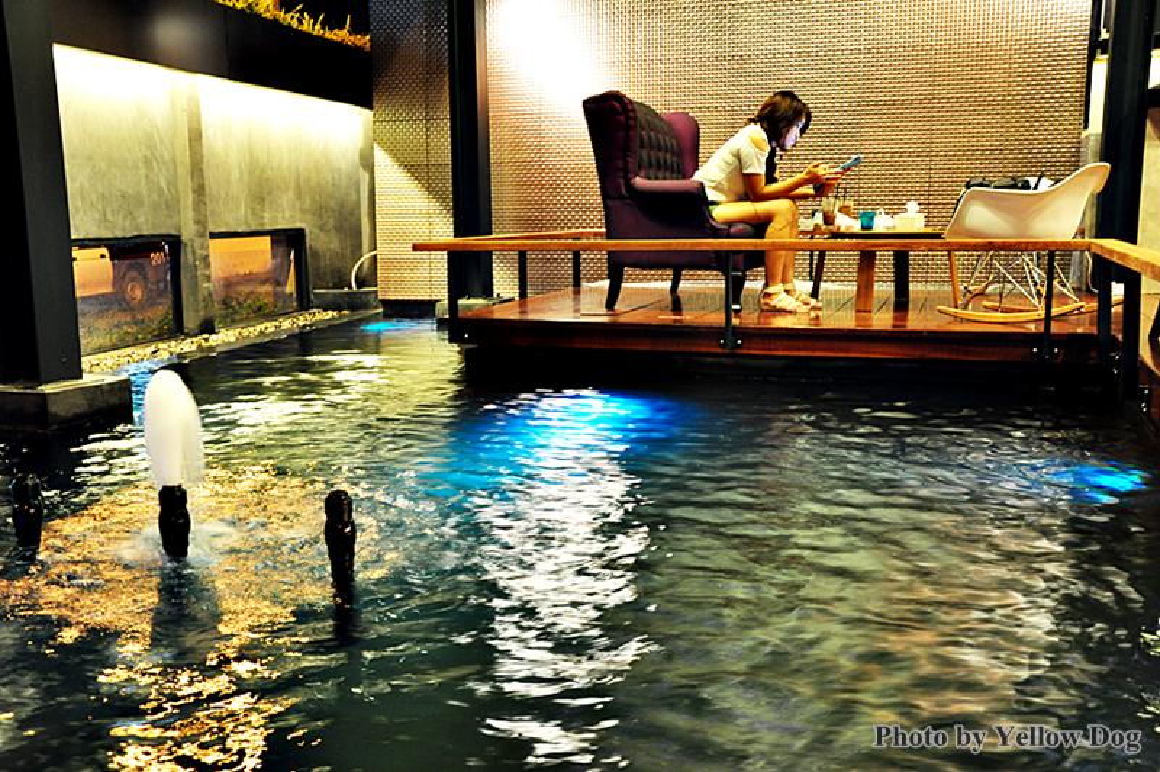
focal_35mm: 36
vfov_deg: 36.8
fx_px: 1159
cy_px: 386
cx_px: 580
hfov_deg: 53.2
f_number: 5.6
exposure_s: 1/8
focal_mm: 24
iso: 800
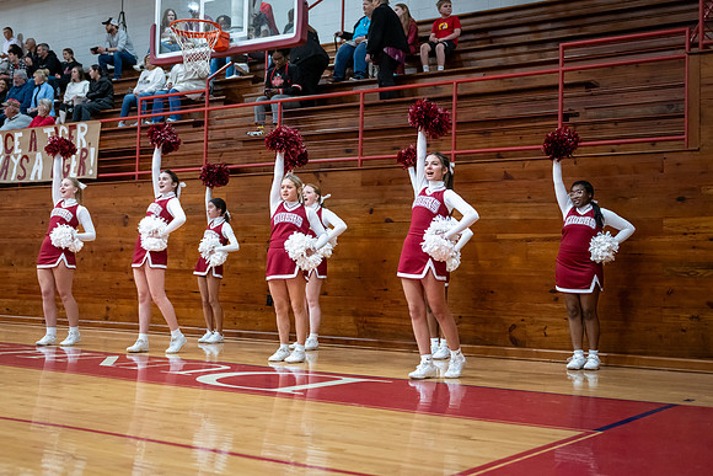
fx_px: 951
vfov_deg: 28.1
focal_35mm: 48
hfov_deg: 41.0
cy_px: 237
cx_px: 295
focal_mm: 40
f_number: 2.8
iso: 3600
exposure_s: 1/640
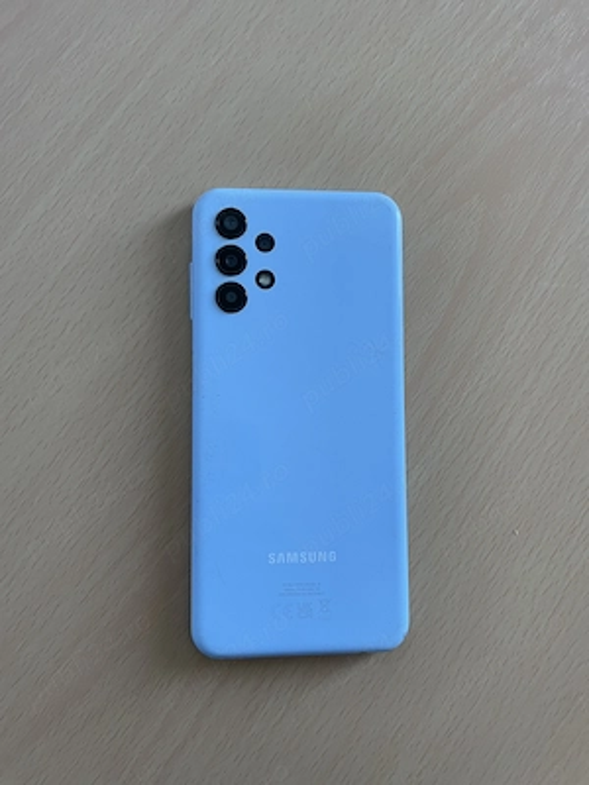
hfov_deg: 53.1
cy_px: 392
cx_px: 294
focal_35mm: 26
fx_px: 590
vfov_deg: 67.3
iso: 125
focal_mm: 4.2
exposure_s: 1/60
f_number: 1.6
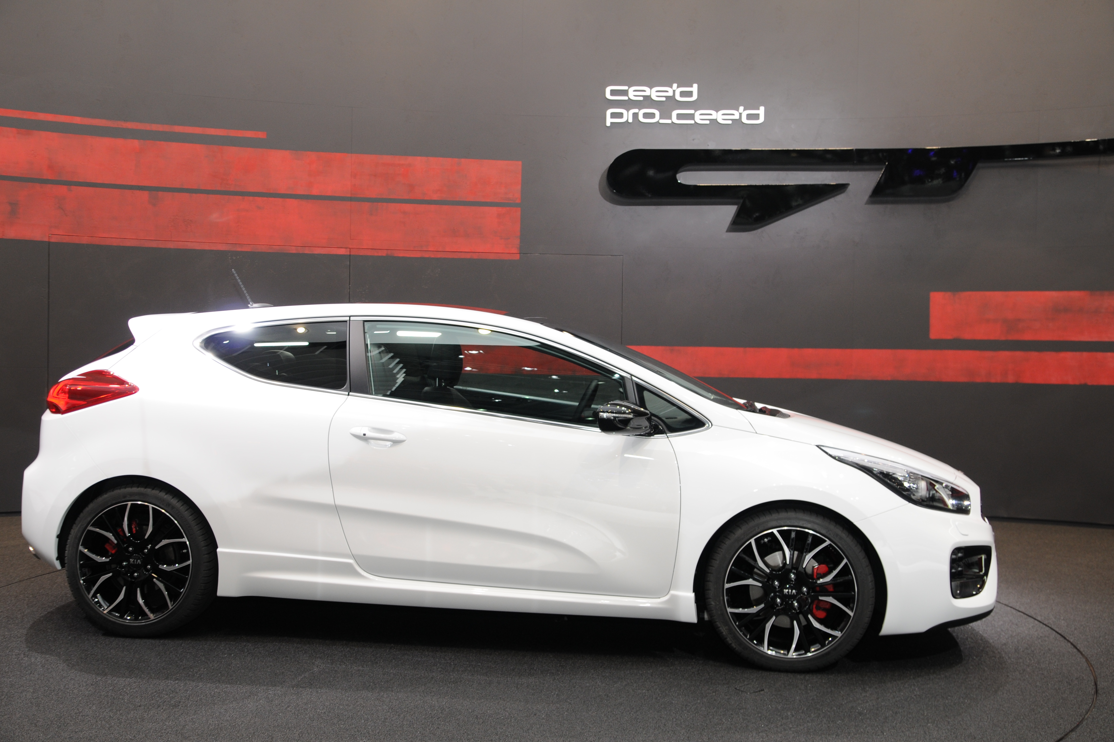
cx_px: 543
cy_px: 363
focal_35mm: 37
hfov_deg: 51.9
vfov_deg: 35.9
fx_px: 1145
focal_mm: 24
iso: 320
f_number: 5.6
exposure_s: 1/125
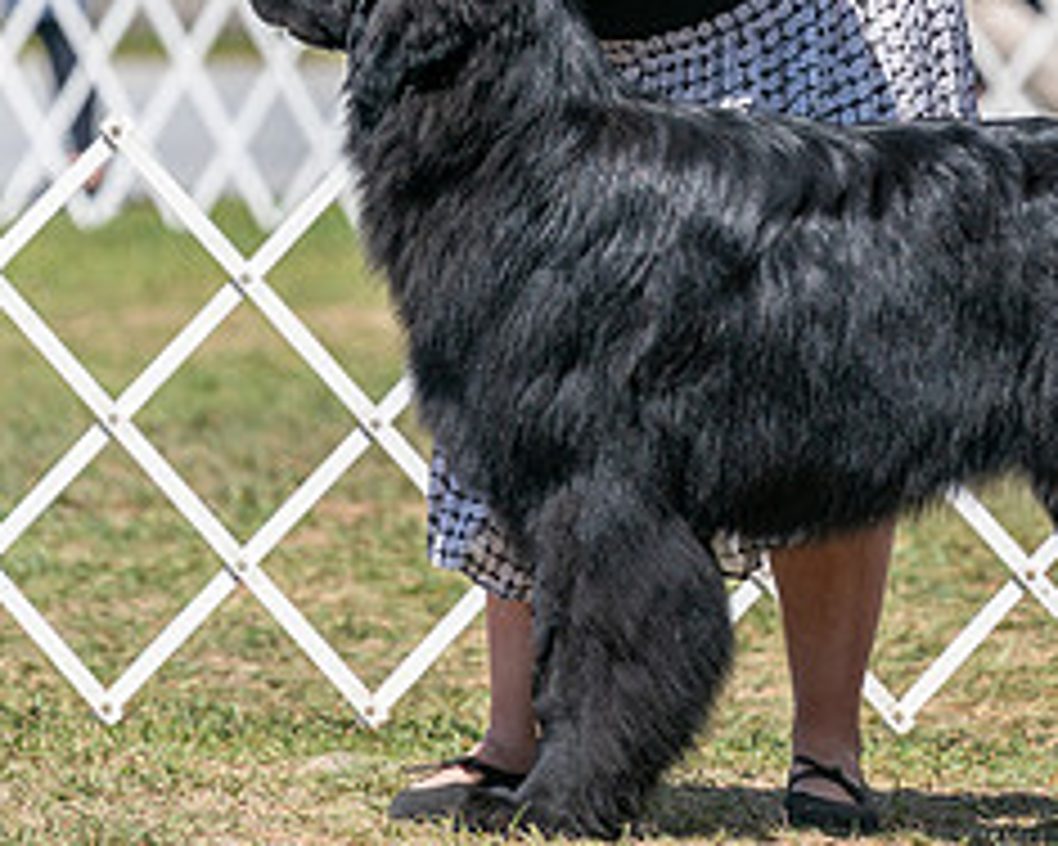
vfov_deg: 2.9
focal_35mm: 539
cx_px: 642
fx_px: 16878
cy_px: -158
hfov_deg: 3.6
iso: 250
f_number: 4.5
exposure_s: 1/1600
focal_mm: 200
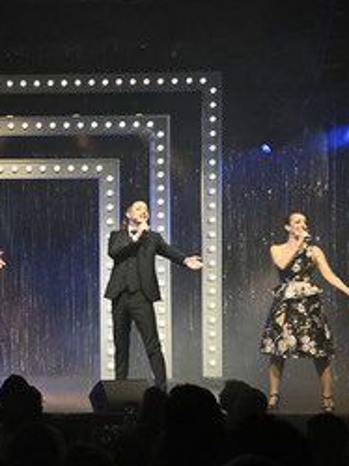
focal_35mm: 78
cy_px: 270
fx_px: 1050
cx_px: -38
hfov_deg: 18.2
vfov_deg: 25.0
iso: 8000
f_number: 5
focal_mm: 45
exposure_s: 1/320
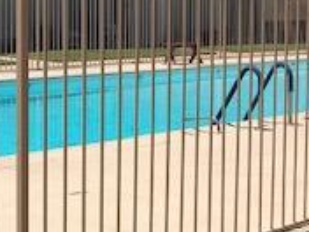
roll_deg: -1.7
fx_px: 911
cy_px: 67
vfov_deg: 14.5
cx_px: 341
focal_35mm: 102
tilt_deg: -4.2
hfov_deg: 18.5
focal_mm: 3.99
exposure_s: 1/4566
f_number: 1.8
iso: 20
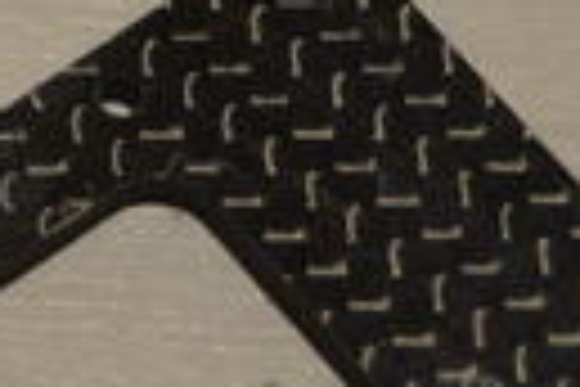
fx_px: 5040
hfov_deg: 6.5
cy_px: -205
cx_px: -297
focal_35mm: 313
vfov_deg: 4.4
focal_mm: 27
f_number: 4.5
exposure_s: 1/80
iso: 400
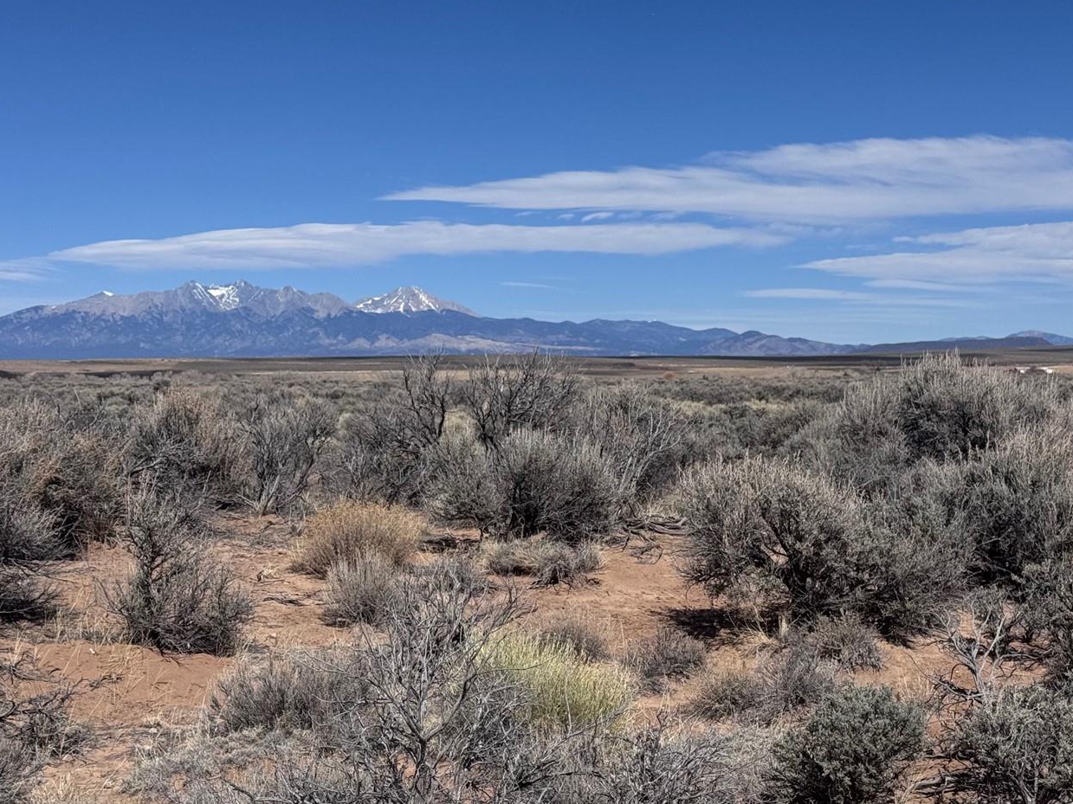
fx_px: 1922
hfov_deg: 31.1
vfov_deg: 23.6
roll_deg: +0.0
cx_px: 636
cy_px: 508
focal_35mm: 62
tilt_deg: -4.2
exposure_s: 1/9009
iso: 64
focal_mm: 6.76
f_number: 1.78
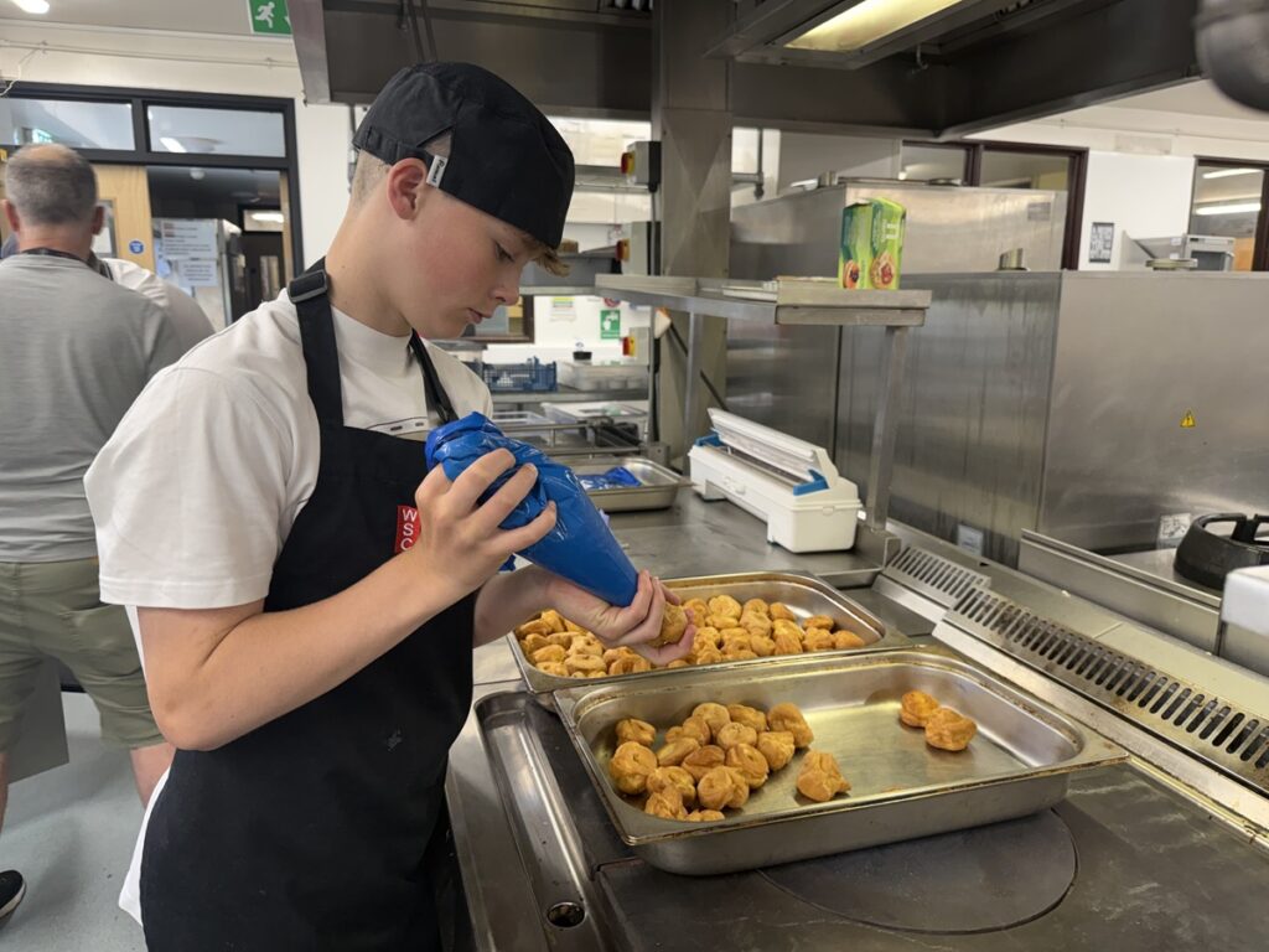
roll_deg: -0.5
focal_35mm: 24
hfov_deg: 71.6
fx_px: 880
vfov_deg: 56.8
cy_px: 476
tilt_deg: -11.5
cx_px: 634
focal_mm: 6.76
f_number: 1.78
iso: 160
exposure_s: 1/100
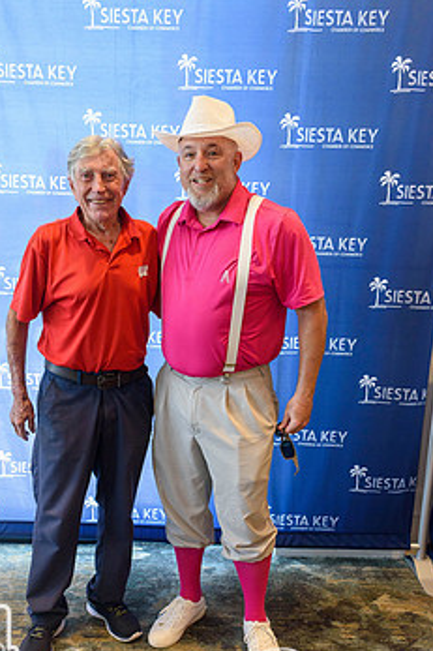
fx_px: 632
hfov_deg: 37.6
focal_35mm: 35
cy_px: 377
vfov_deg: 54.2
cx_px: 169
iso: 800
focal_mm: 18
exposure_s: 1/60
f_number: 4
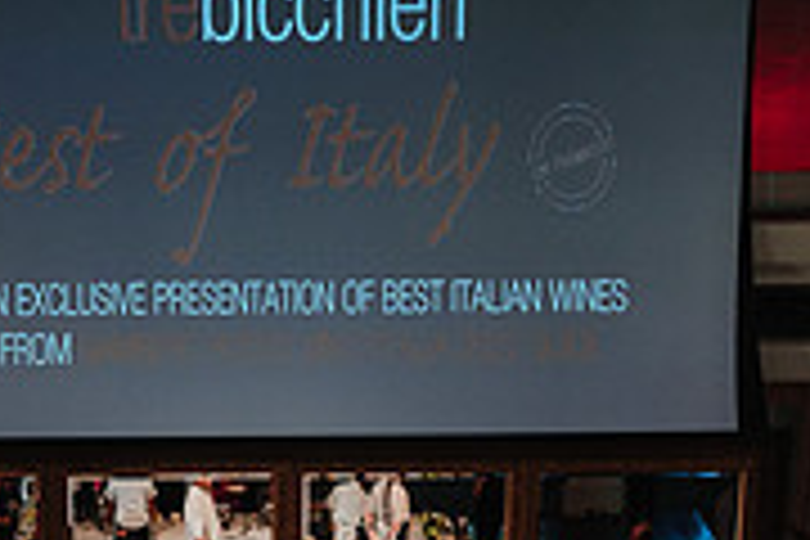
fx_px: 2137
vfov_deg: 13.8
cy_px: 718
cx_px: 230
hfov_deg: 21.3
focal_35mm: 95
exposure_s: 1/100
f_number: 5
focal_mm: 19.1
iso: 800
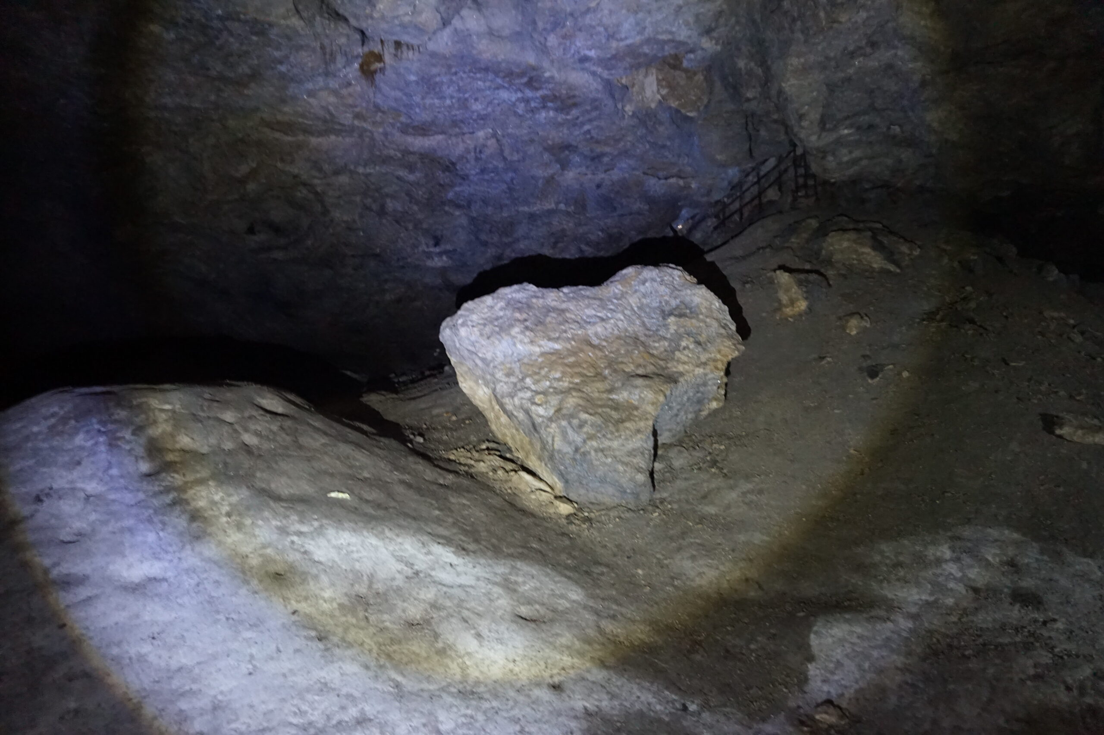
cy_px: 368
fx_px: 736
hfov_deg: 73.8
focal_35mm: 24
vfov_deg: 53.1
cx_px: 552
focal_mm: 16
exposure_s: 1/8
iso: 3200
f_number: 3.5
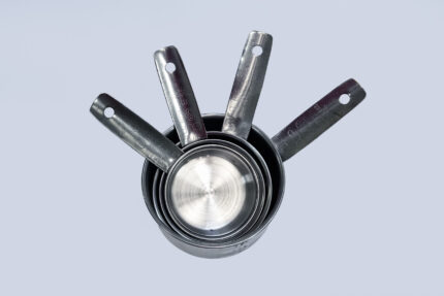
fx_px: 864
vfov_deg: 19.5
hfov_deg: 28.8
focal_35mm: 70
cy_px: 148
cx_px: 222
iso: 6400
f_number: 14
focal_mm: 70
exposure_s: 1/160
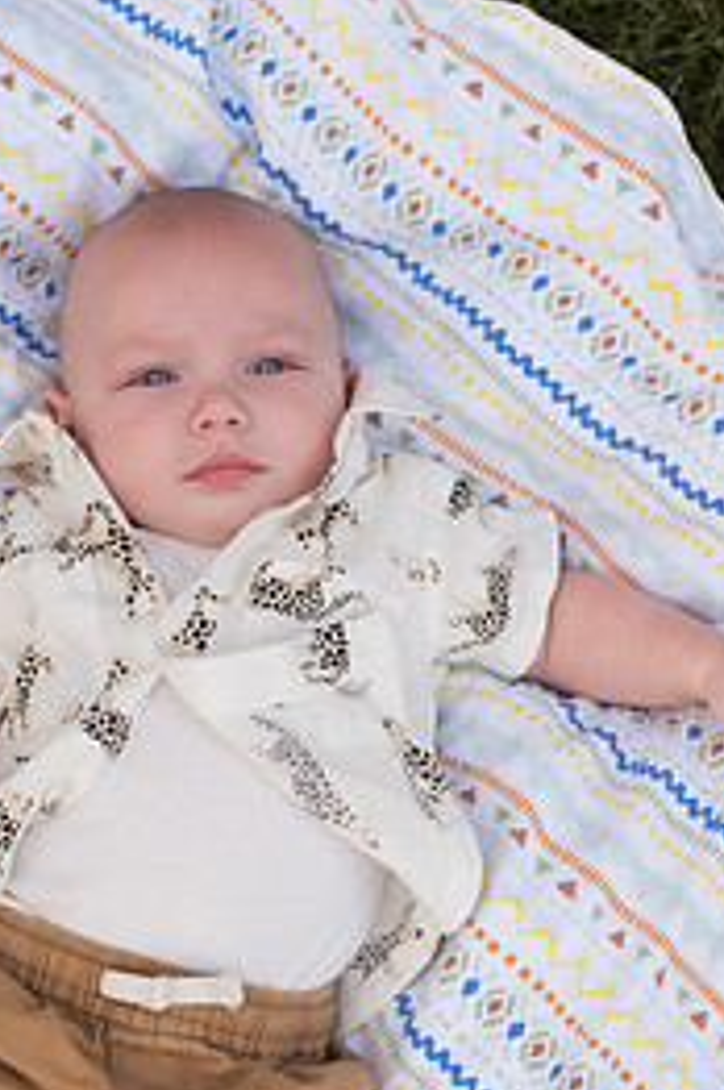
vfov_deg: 23.5
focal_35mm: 86
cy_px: 795
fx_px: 2601
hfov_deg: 15.8
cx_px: 308
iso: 125
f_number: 3.2
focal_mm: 50
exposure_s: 1/320
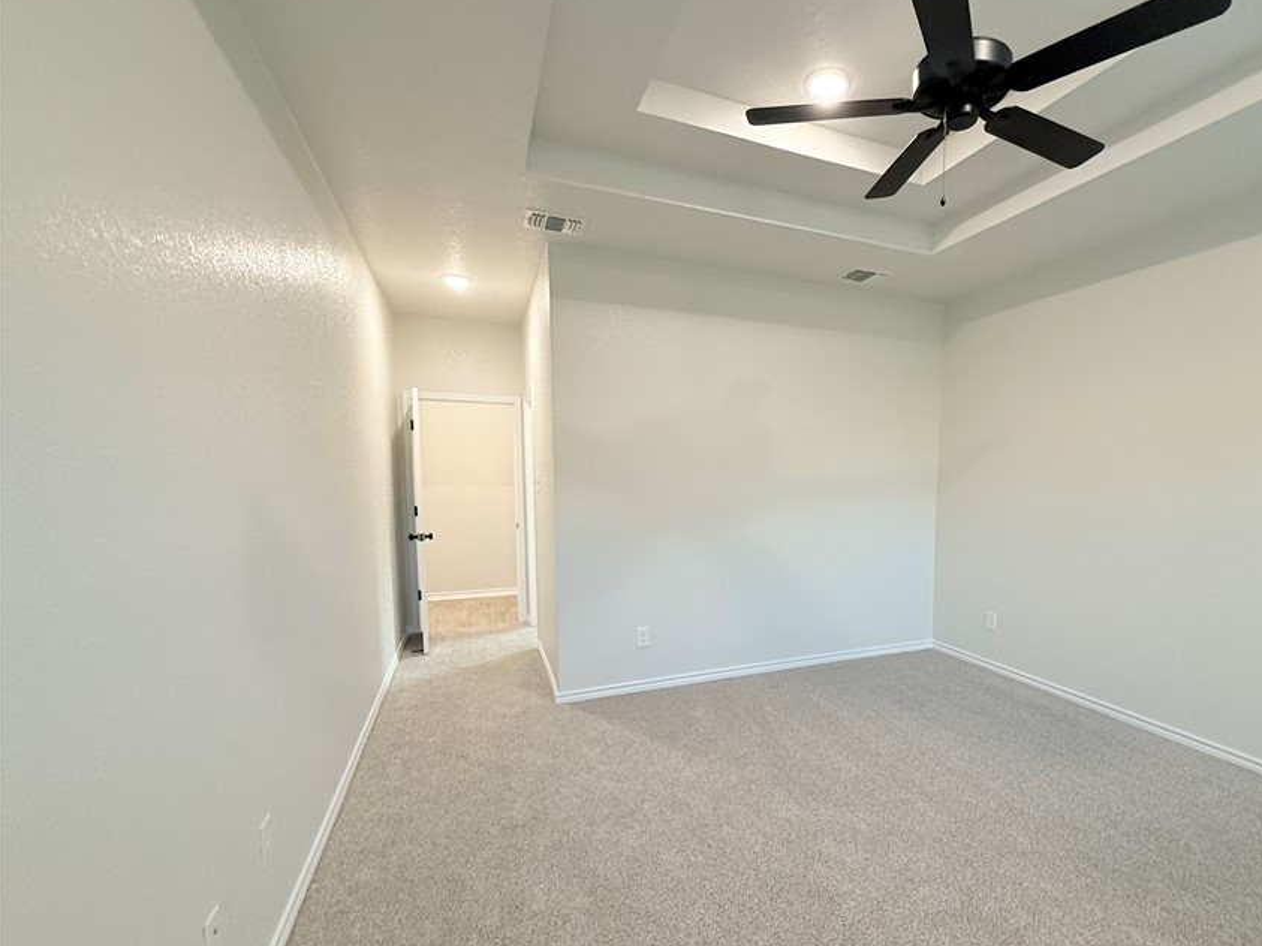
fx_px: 620
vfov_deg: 74.4
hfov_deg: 89.7
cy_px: 530
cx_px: 765
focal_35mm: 17
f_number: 2.2
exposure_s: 1/120
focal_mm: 2.22
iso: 320
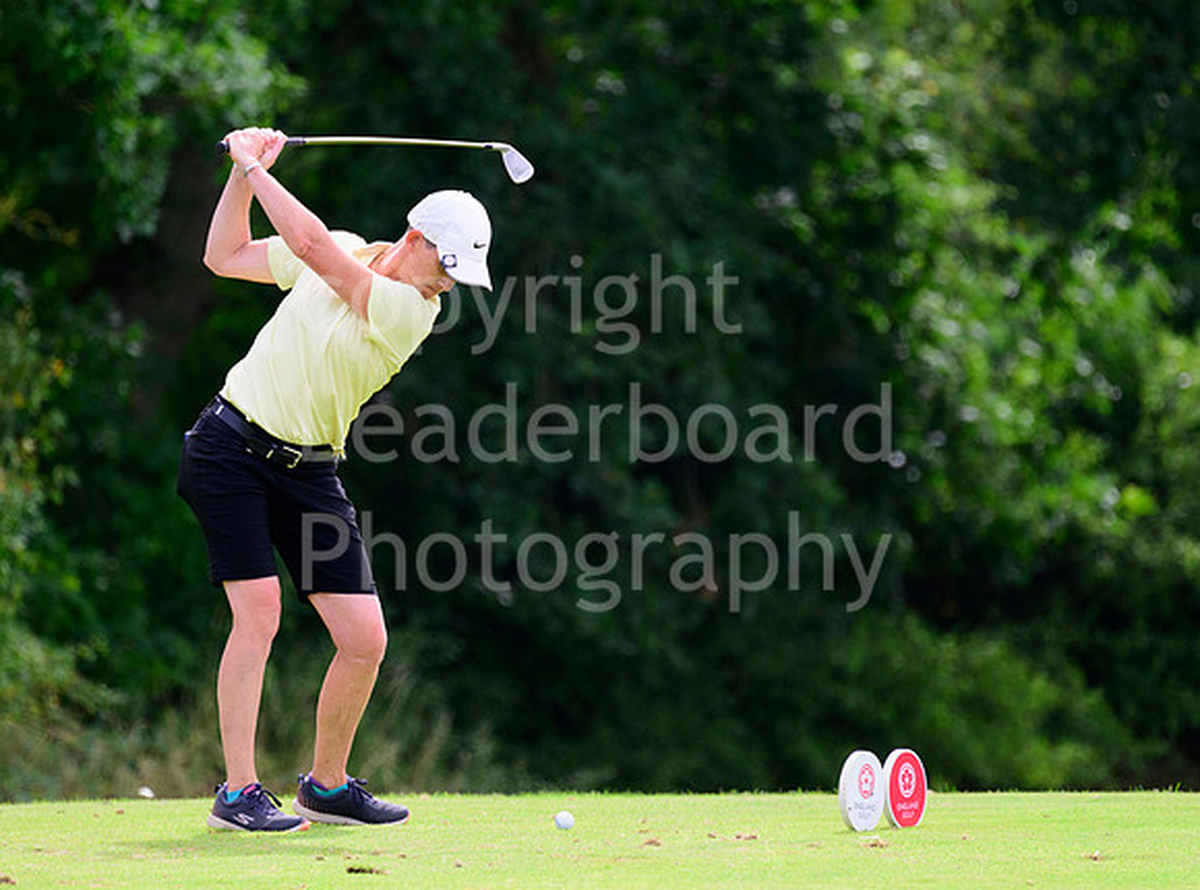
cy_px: 387
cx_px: 590
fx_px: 18905
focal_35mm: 548
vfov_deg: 2.7
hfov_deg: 3.6
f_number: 5.6
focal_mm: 400
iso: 1000
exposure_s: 1/2000
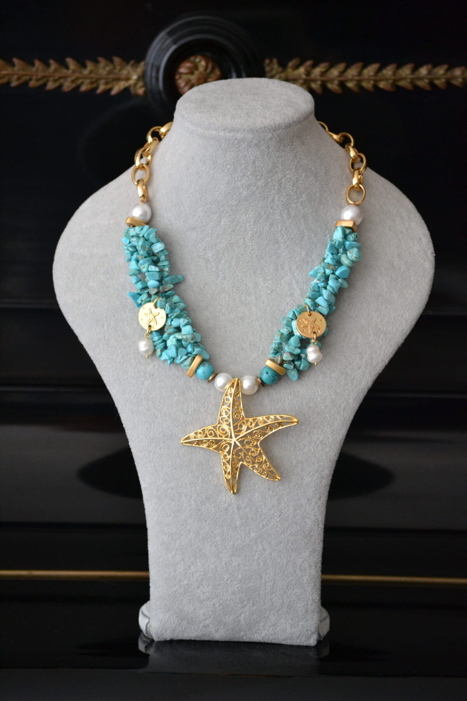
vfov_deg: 13.4
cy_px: 350
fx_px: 2977
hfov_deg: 9.0
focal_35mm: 153
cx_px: 234
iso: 800
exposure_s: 1/125
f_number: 4.5
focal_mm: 102
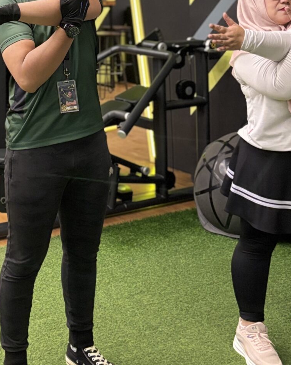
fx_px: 743
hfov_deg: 21.5
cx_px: 9
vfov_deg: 25.7
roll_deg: -0.3
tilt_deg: +0.1
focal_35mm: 69
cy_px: -27
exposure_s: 1/50
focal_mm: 5.96
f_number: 1.6
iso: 400
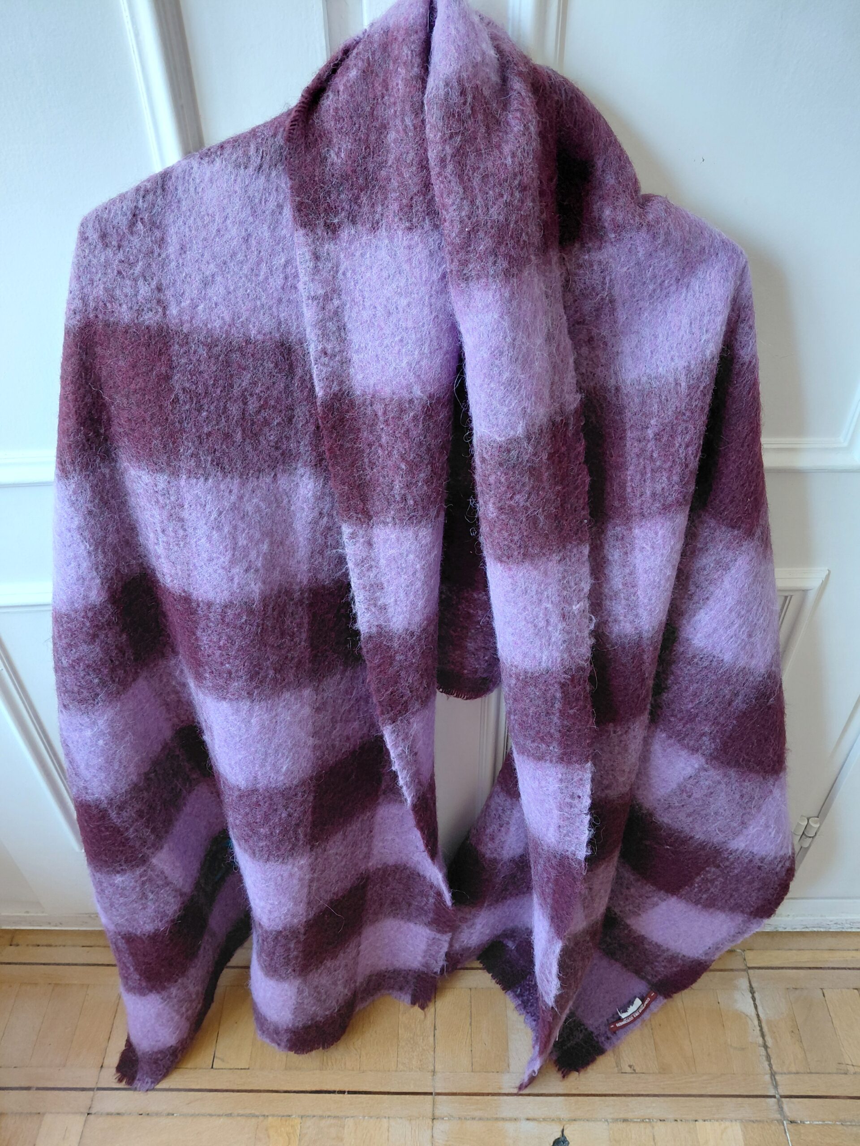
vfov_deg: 69.4
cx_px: 430
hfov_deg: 54.9
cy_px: 573
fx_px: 828
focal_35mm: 25
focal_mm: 4.69
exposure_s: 1/100
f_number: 1.8
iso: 250
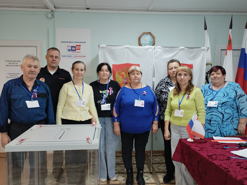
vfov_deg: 45.4
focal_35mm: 31
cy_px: 92
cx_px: 124
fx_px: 221
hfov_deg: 58.4
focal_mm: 4.25
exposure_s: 1/50
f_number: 1.8
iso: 152
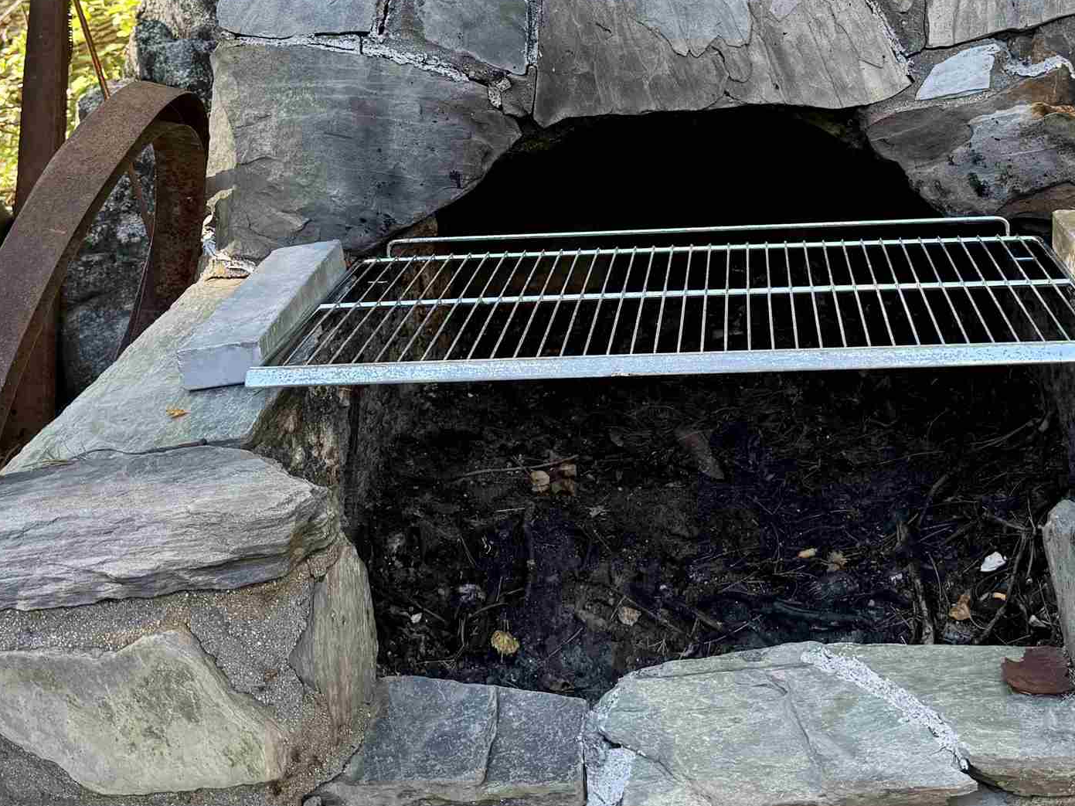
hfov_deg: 36.1
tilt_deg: -9.5
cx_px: 599
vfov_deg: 26.6
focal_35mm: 53
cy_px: 88
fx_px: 1646
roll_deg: +5.1
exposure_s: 1/294
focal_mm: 6.76
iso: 80
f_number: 1.78
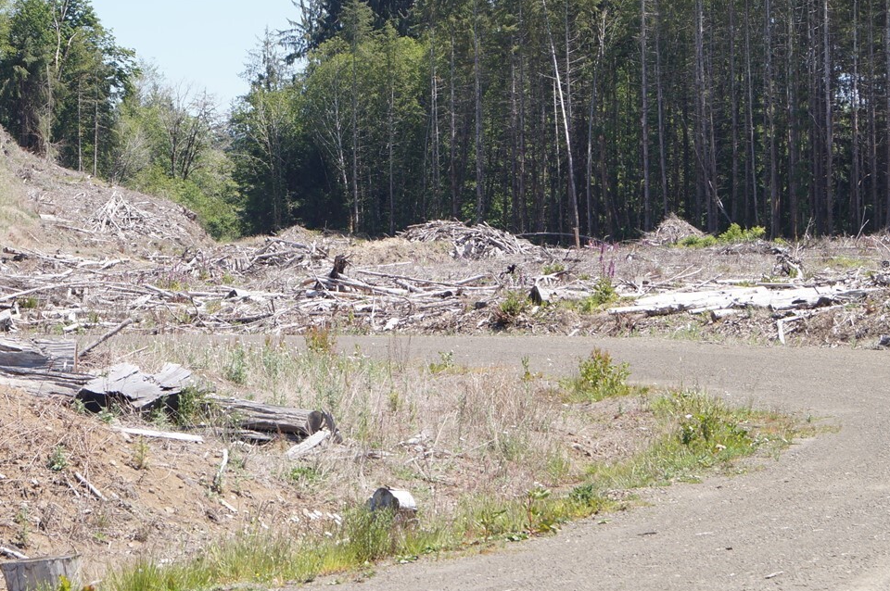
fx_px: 2294
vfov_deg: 14.7
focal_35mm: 93
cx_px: 133
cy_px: 327
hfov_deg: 21.6
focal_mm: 35
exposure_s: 1/160
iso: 100
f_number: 8
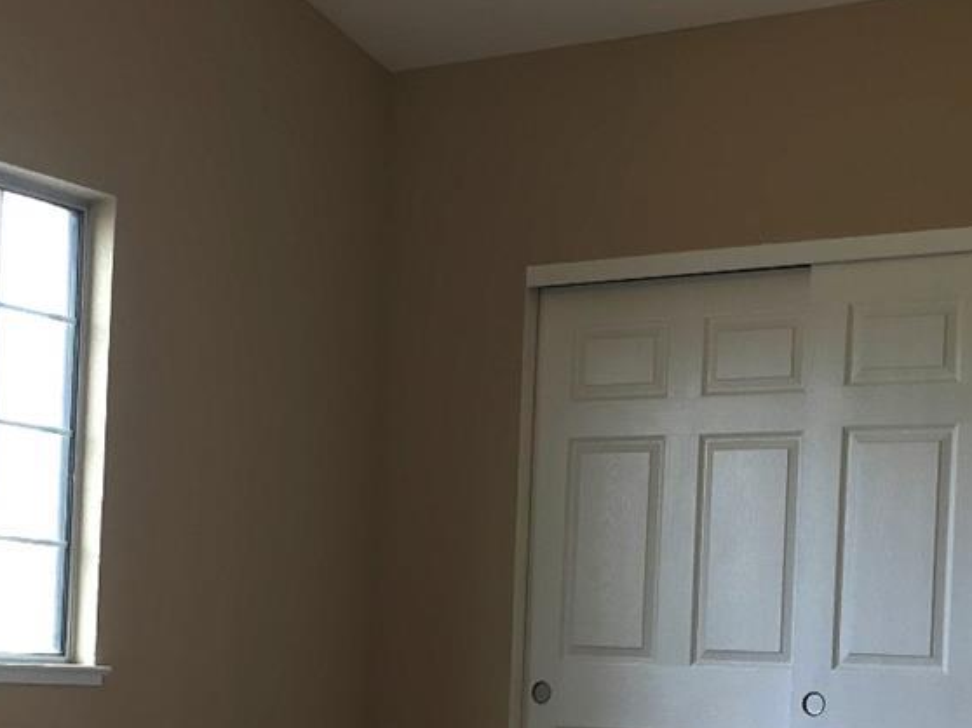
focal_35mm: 78
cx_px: 422
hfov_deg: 25.0
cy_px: 667
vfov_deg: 18.5
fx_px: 2189
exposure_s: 1/120
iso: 25
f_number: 2.2
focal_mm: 4.15
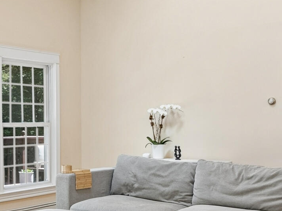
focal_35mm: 65
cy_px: 134
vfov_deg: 22.5
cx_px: 30
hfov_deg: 28.7
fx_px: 530
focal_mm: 16
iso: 320
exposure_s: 1/30
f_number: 7.1
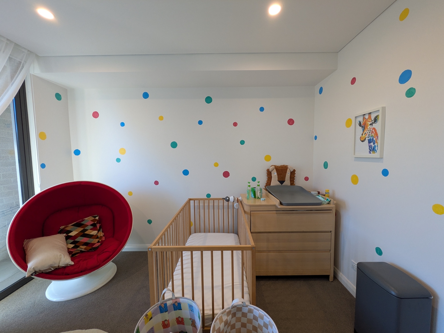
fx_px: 180
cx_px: 222
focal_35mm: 14
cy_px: 166
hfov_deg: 102.1
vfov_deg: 85.7
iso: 65
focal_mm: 1.83
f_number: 2.2
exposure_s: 1/50
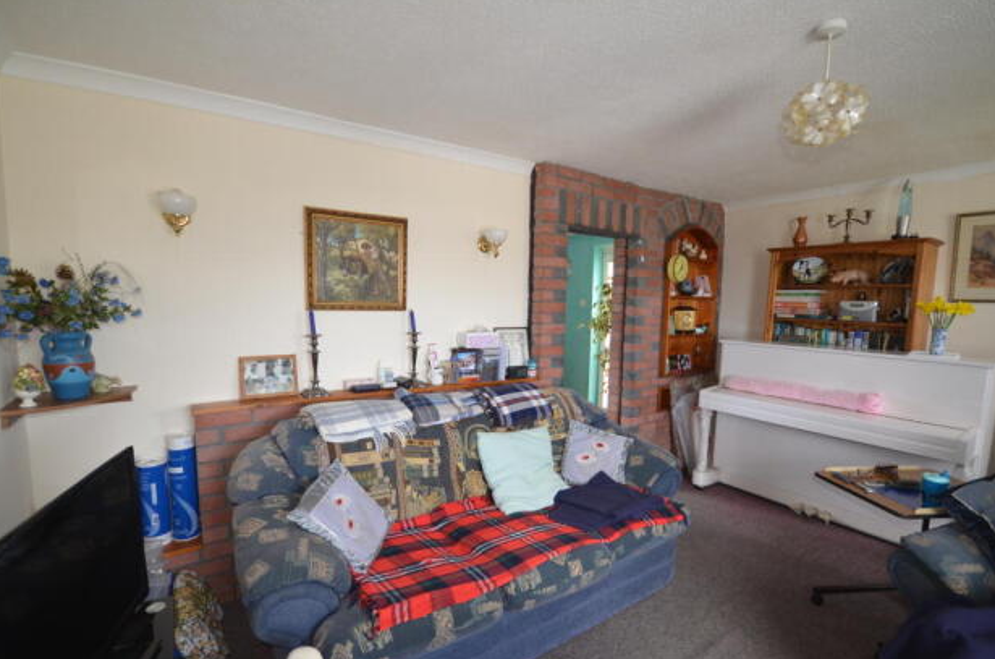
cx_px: 497
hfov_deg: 96.9
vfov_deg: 73.4
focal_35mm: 16
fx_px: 441
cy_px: 343
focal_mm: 10
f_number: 4
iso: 800
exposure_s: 1/60
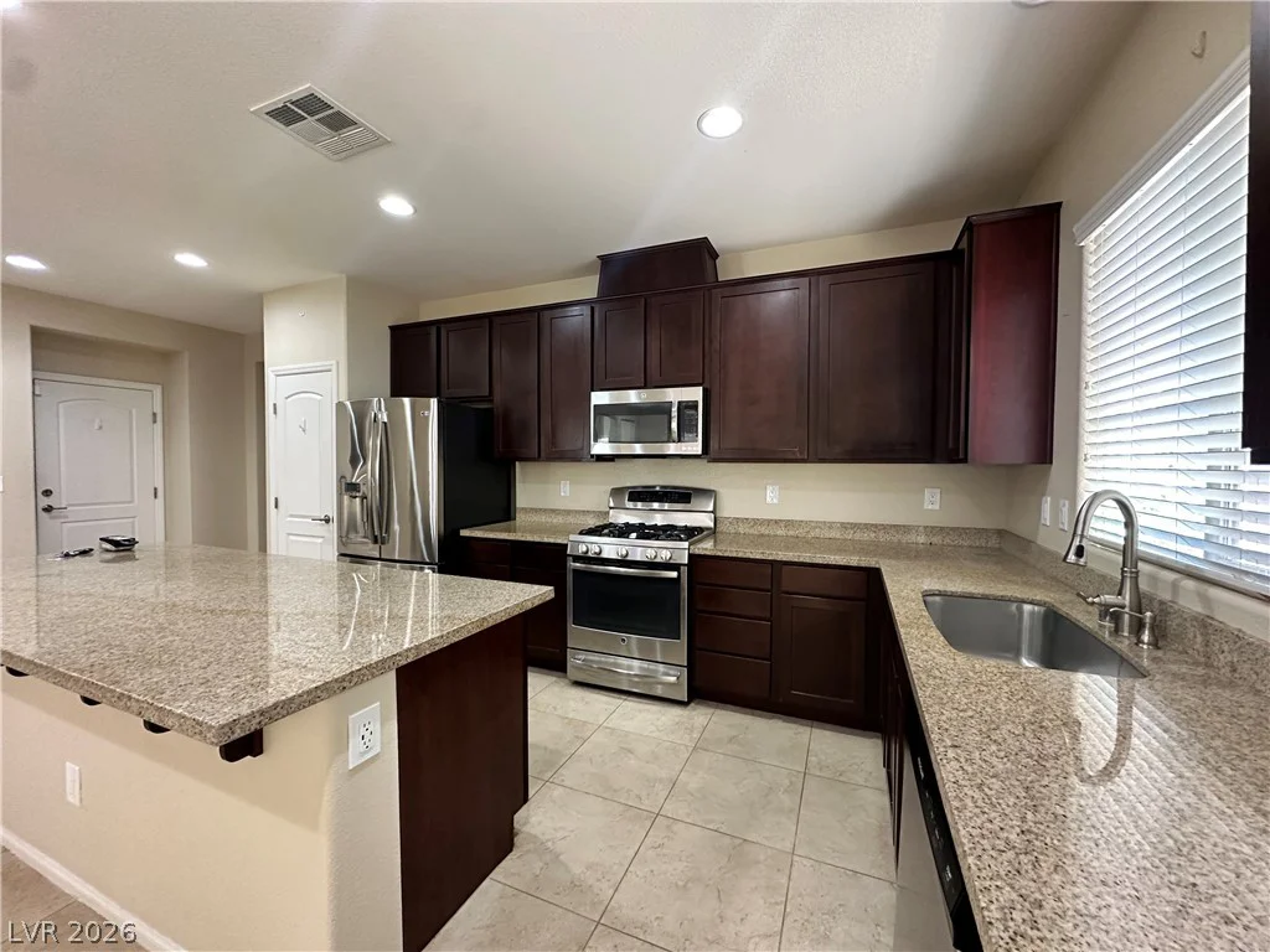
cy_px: 476
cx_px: 635
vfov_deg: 85.7
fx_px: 514
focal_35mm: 14
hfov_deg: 102.1
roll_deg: -0.4
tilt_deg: -1.9
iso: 400
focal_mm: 2.22
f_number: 2.2
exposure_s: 1/60
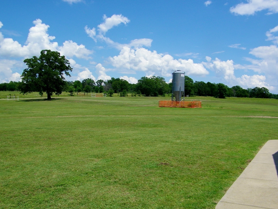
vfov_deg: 41.7
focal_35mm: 34
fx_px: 273
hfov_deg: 53.9
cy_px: 117
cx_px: 145
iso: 80
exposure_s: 1/400
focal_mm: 5
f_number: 7
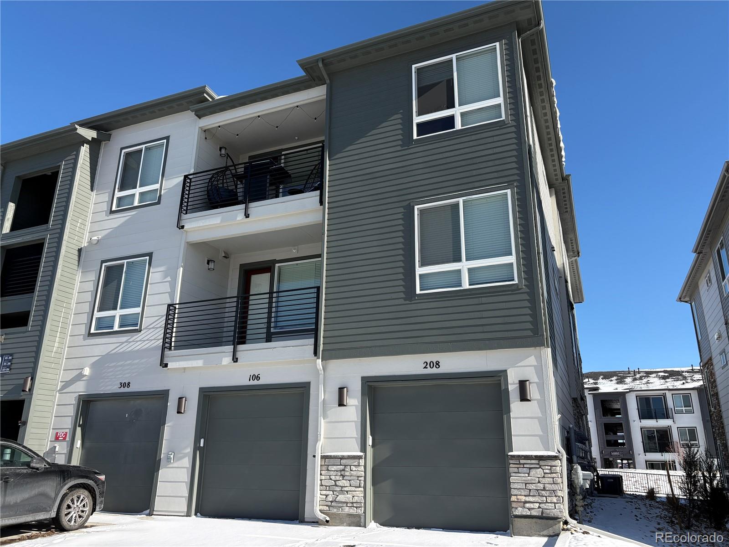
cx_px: 364
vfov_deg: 53.1
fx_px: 548
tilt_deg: +18.8
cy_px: 274
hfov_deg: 67.3
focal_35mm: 26
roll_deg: -1.2
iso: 50
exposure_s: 1/2747
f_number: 1.6
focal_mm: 5.96
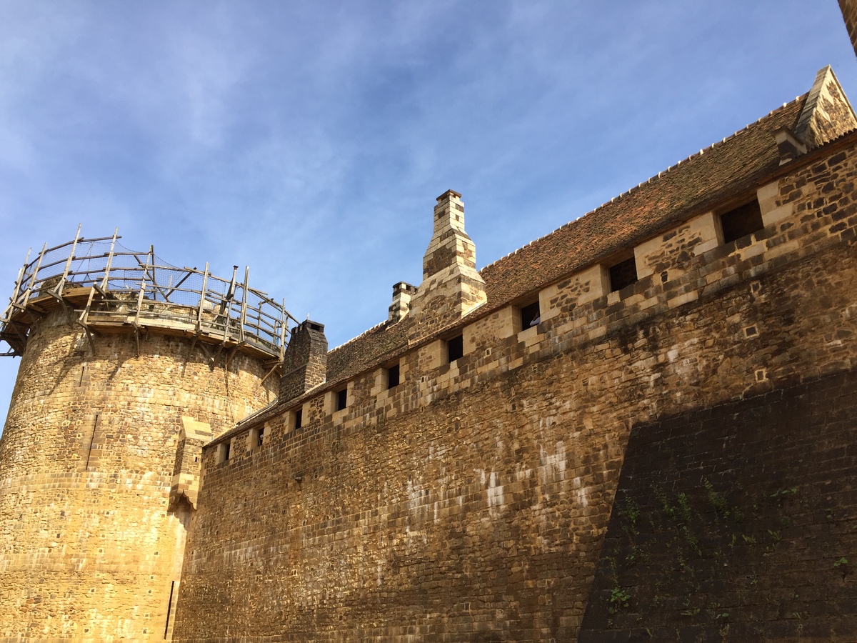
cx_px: 428
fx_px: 718
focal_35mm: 29
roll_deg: -1.5
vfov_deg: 48.2
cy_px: 322
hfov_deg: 61.7
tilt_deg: +24.5
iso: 32
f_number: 2.2
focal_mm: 4.15
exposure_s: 1/1068
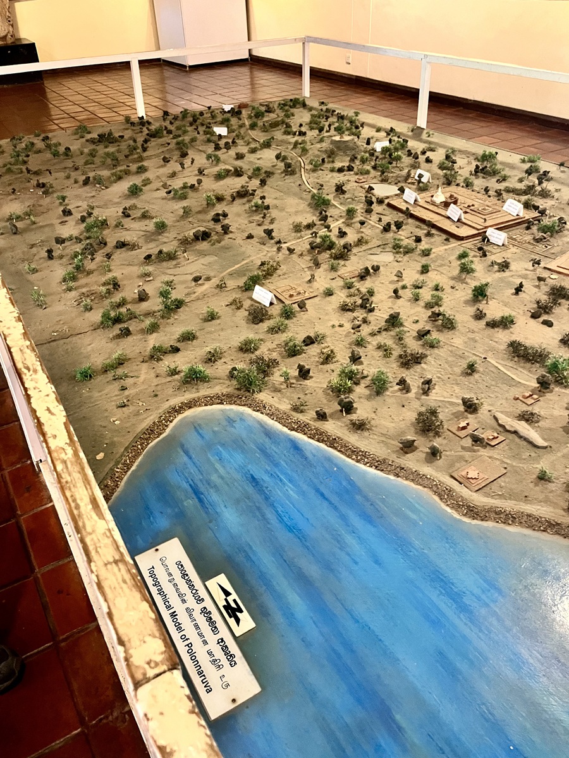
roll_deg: +1.9
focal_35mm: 26
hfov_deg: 53.1
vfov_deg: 67.3
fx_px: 570
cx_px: 284
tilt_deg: -36.4
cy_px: 379
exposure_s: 1/25
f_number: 1.6
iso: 500
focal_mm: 5.1
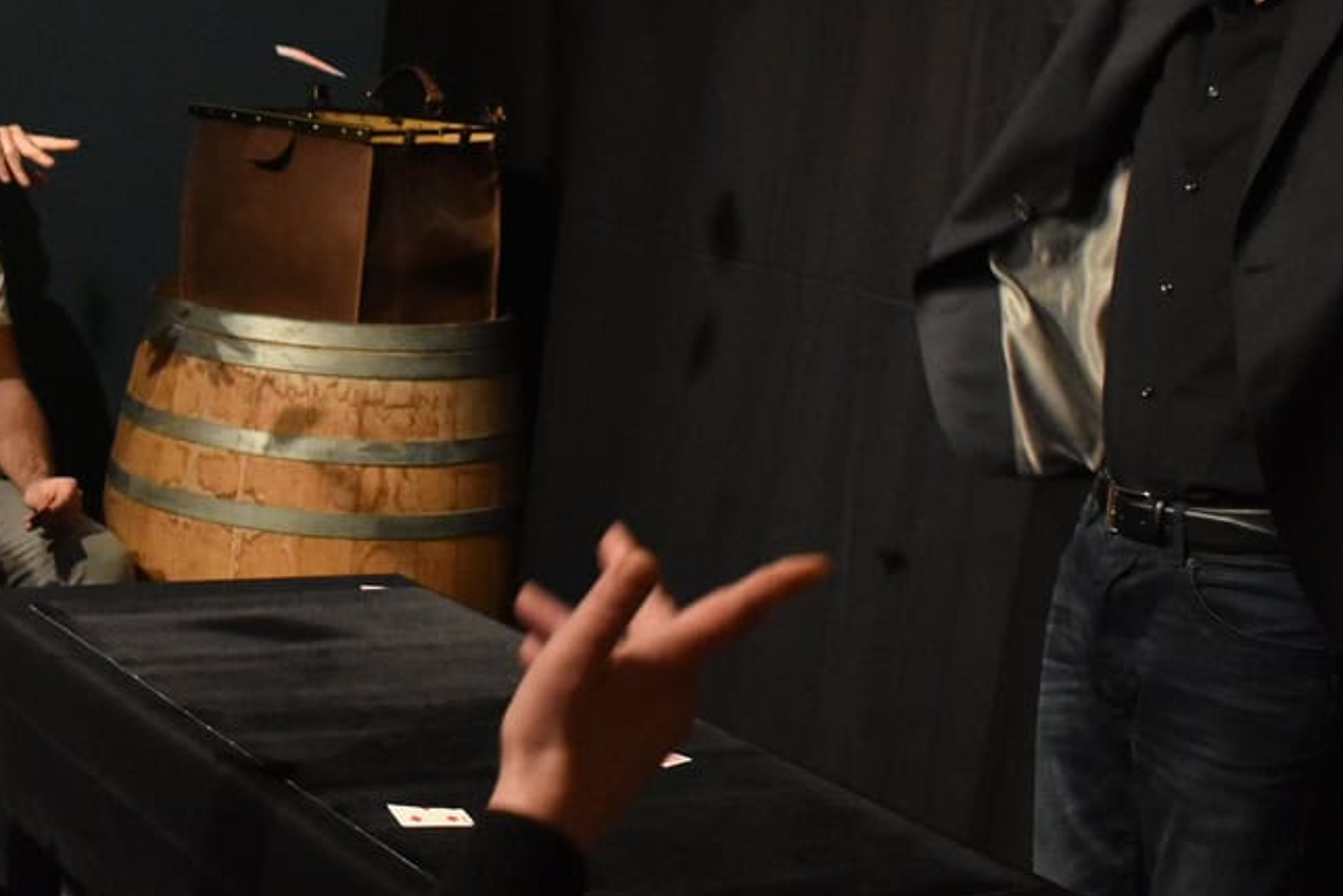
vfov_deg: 19.2
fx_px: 2612
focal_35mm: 70
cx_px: 167
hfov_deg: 27.9
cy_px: 148
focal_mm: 20
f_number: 3.5
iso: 4000
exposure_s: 1/200
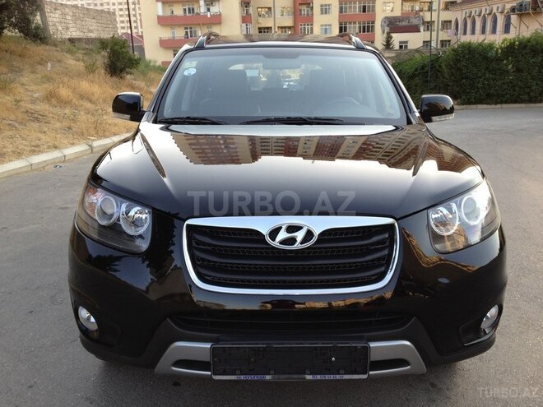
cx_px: 272
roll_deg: +1.8
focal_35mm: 35
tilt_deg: -17.8
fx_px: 549
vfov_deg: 40.7
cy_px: 204
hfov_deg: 52.6
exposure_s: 1/140
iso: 50
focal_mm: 4.28
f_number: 2.4
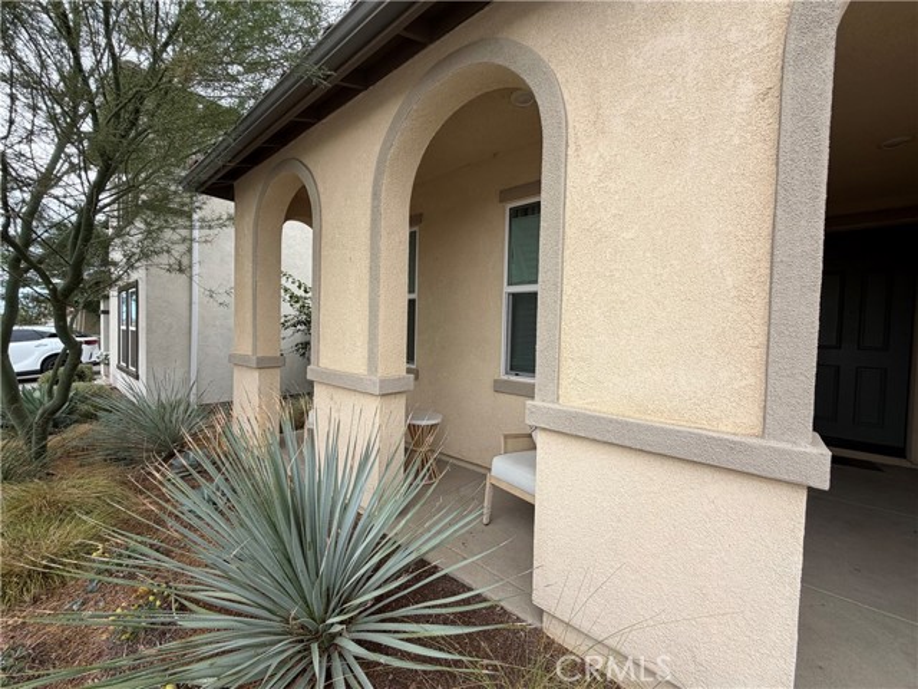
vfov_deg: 85.7
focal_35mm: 14
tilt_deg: -0.7
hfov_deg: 102.1
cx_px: 459
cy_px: 344
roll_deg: -1.0
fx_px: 371
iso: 50
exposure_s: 1/502
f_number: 2.2
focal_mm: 2.22
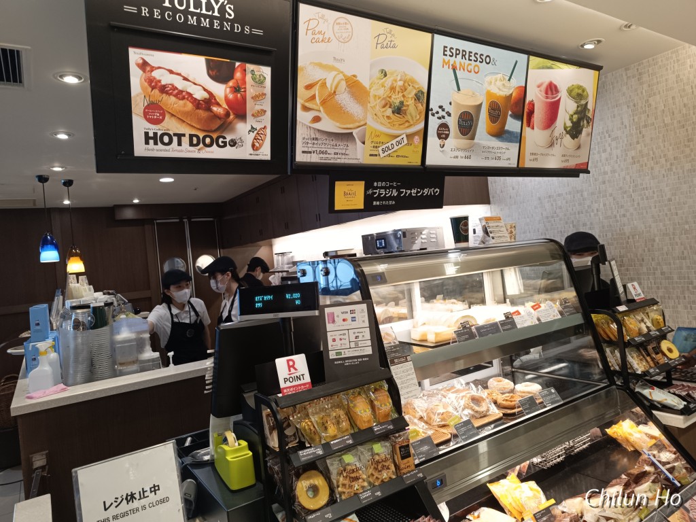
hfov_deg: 71.6
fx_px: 483
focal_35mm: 24
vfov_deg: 56.8
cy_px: 261
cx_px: 348
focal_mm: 6.14
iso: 942
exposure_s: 1/100
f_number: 1.65
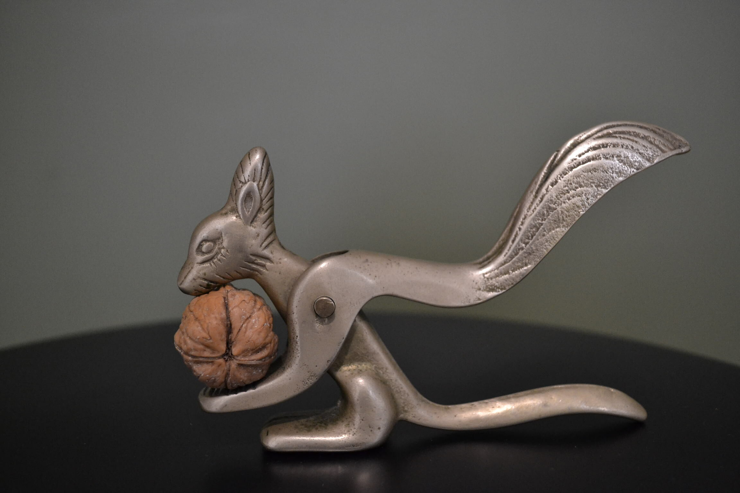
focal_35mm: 33
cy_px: 246
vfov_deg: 40.0
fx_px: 678
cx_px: 370
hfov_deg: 57.2
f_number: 4
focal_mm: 22
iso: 2000
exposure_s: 1/60
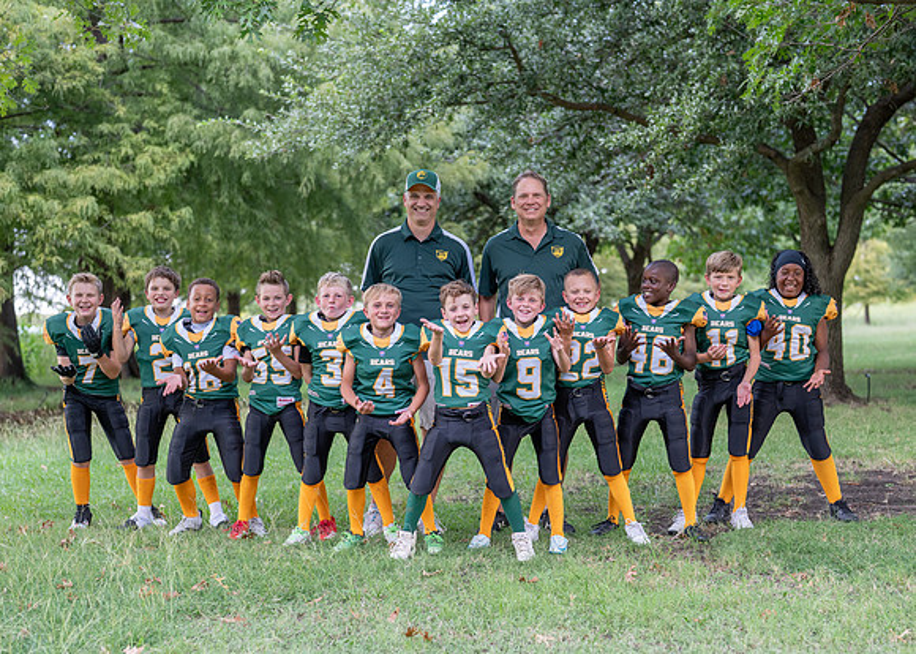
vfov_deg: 21.5
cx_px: 459
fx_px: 1720
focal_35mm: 66
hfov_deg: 29.8
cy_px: 385
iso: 320
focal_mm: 50
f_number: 2.2
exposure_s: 1/320
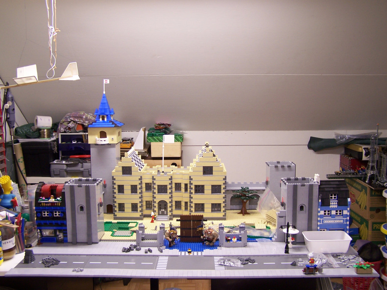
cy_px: 145
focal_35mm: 38
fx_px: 425
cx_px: 194
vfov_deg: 37.7
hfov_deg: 49.0
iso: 80
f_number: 2.8
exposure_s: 1/6
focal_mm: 6.3
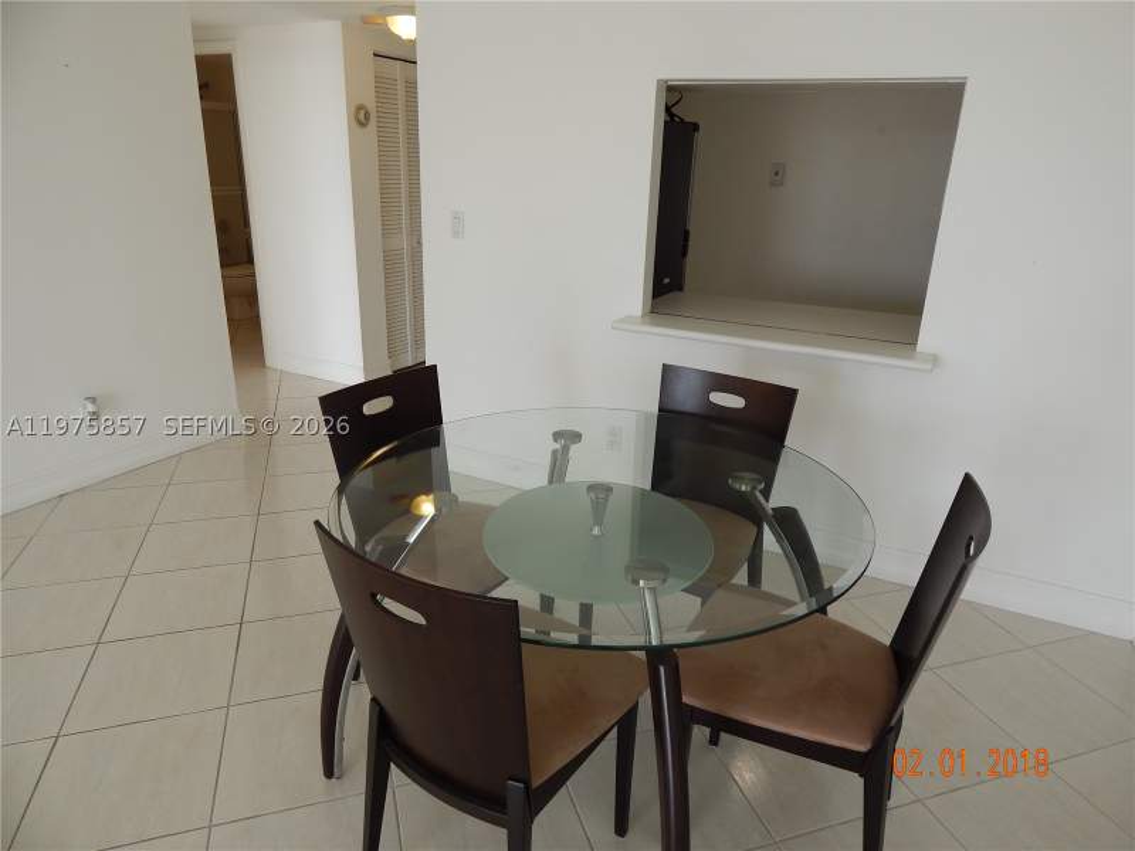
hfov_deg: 73.9
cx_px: 568
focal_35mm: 23
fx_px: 754
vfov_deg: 58.9
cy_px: 426
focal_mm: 4
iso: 125
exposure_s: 1/200
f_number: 3
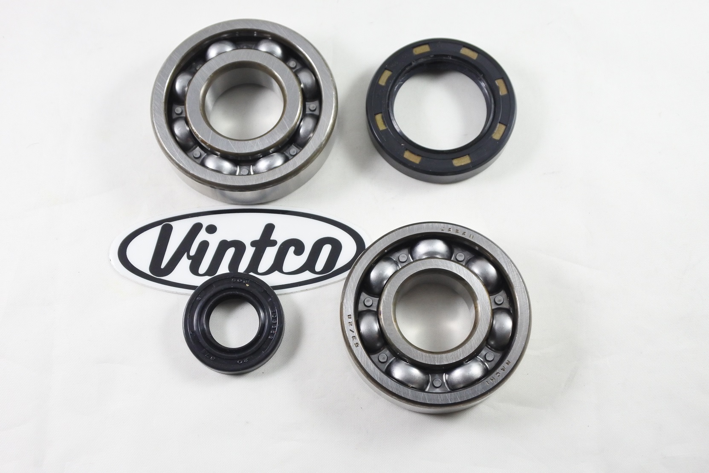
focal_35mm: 39
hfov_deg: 49.5
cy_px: 236
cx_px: 354
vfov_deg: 34.2
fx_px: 768
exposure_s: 1/125
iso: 800
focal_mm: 14.7
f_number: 4.2
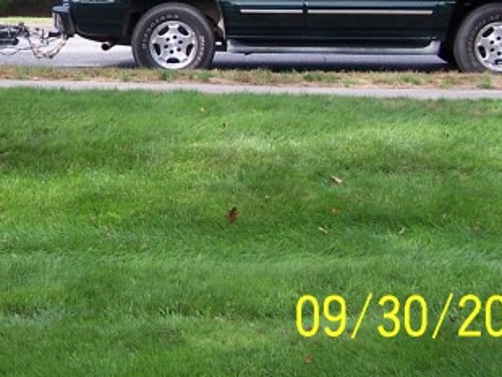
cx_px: -11
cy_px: -49
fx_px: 1422
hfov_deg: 19.4
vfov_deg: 14.7
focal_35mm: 98
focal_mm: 6.3
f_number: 2.8
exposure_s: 1/250
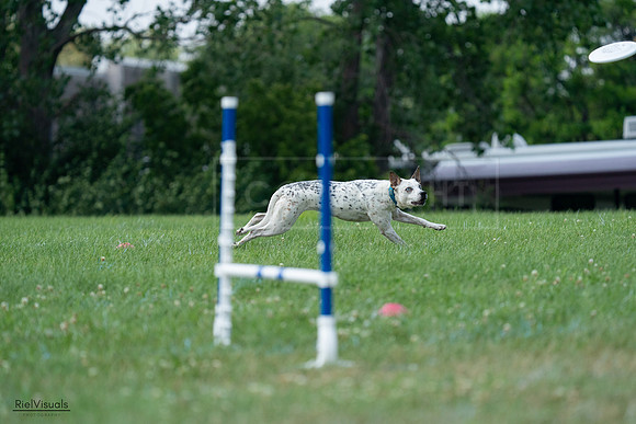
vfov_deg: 4.2
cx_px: 318
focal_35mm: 326
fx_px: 5760
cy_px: 212
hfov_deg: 6.3
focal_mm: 326
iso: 1600
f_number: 6.3
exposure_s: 1/4000
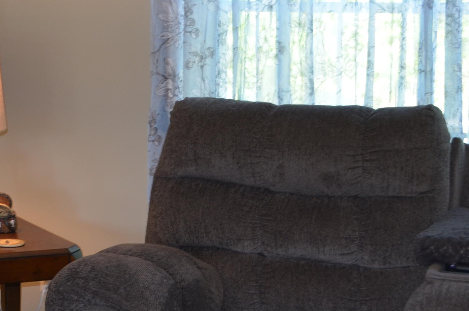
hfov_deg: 18.9
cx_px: 26
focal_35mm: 106
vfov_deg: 12.8
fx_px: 1378
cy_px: 71
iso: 400
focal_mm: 30
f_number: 4.5
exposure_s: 1/25
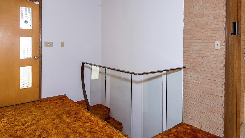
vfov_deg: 42.3
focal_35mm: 27
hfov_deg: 69.8
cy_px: 46
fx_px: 175
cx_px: 131
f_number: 5
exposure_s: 1/60
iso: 200
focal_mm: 17
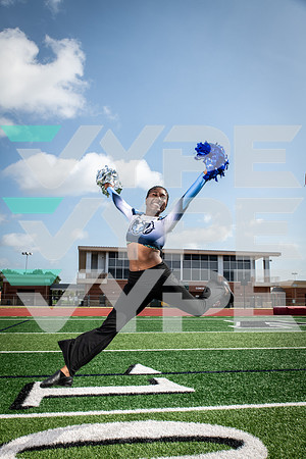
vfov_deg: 58.7
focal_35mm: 32
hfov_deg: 41.1
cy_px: 230
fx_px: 408
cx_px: 153
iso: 125
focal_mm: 32
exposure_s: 1/400
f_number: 7.1
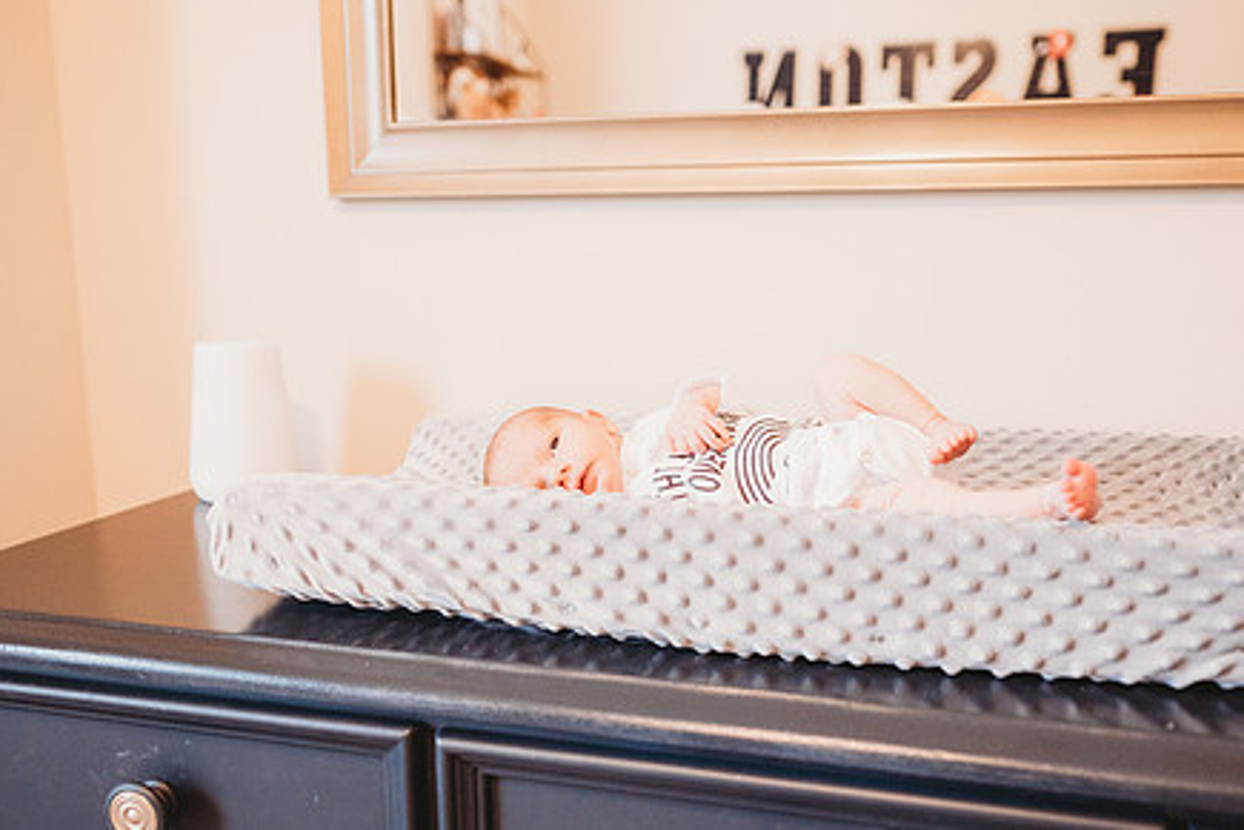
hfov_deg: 58.7
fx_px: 1106
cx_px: 632
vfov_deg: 40.9
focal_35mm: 32
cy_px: 497
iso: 800
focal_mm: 24
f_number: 2.2
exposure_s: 1/160
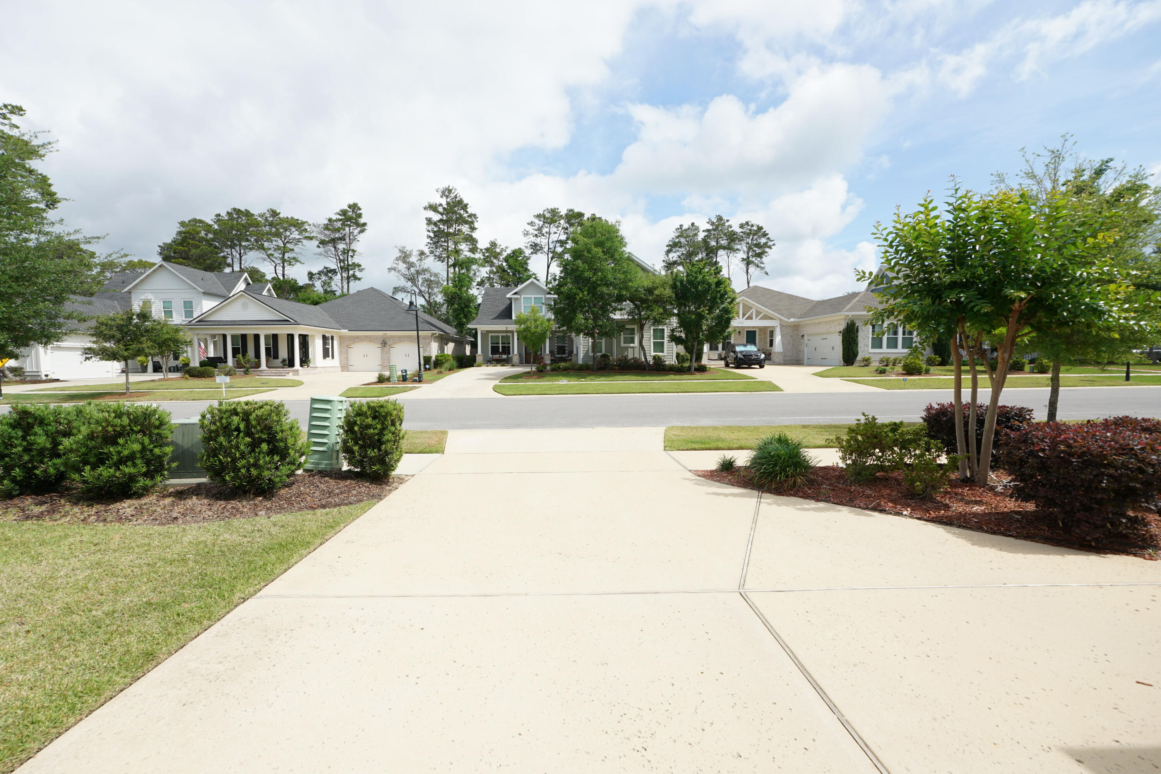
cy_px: 387
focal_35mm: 15
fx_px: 484
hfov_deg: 100.4
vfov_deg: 77.3
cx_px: 580
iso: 100
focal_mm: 10
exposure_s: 1/250
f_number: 8
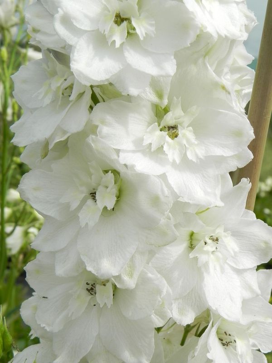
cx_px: 136
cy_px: 182
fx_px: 608
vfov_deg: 33.2
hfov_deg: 25.2
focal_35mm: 58
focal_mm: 10.3
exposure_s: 1/640
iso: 160
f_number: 6.3
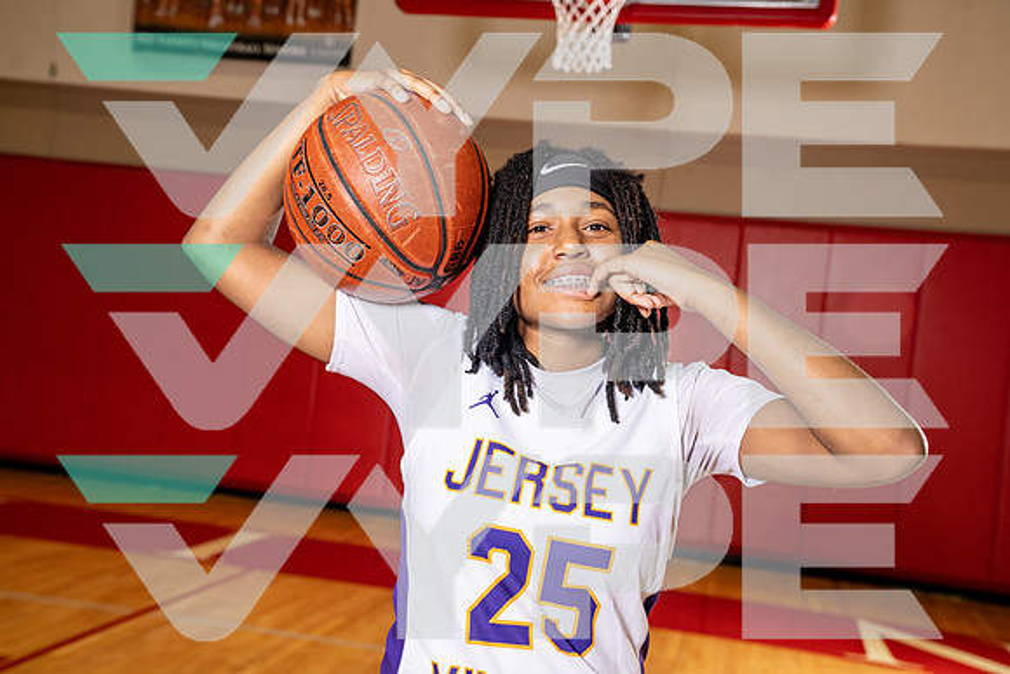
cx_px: 505
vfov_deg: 30.5
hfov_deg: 44.5
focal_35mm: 44
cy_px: 337
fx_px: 1235
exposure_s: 1/250
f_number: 5.6
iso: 500
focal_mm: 44
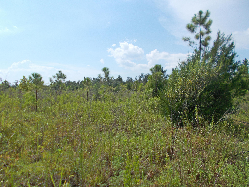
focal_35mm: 26
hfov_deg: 67.3
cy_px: 94
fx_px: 187
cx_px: 124
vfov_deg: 53.1
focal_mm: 4.6
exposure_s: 1/250
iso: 80
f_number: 8
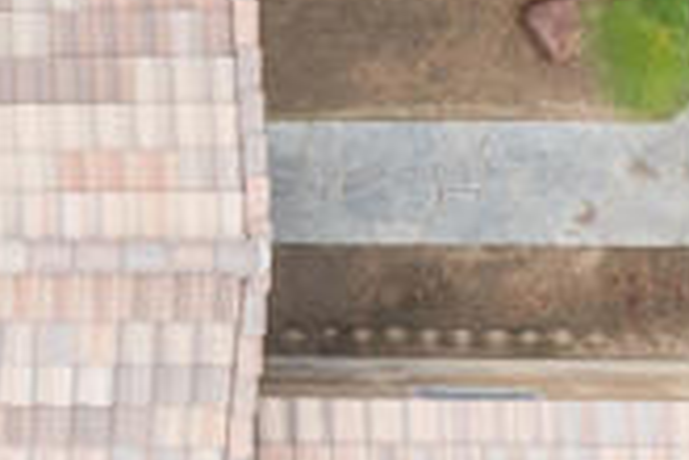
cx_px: -756
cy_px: -169
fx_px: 2966
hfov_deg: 11.7
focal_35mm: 155
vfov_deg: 8.7
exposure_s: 1/1000
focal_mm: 12.29
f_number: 2.8
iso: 110
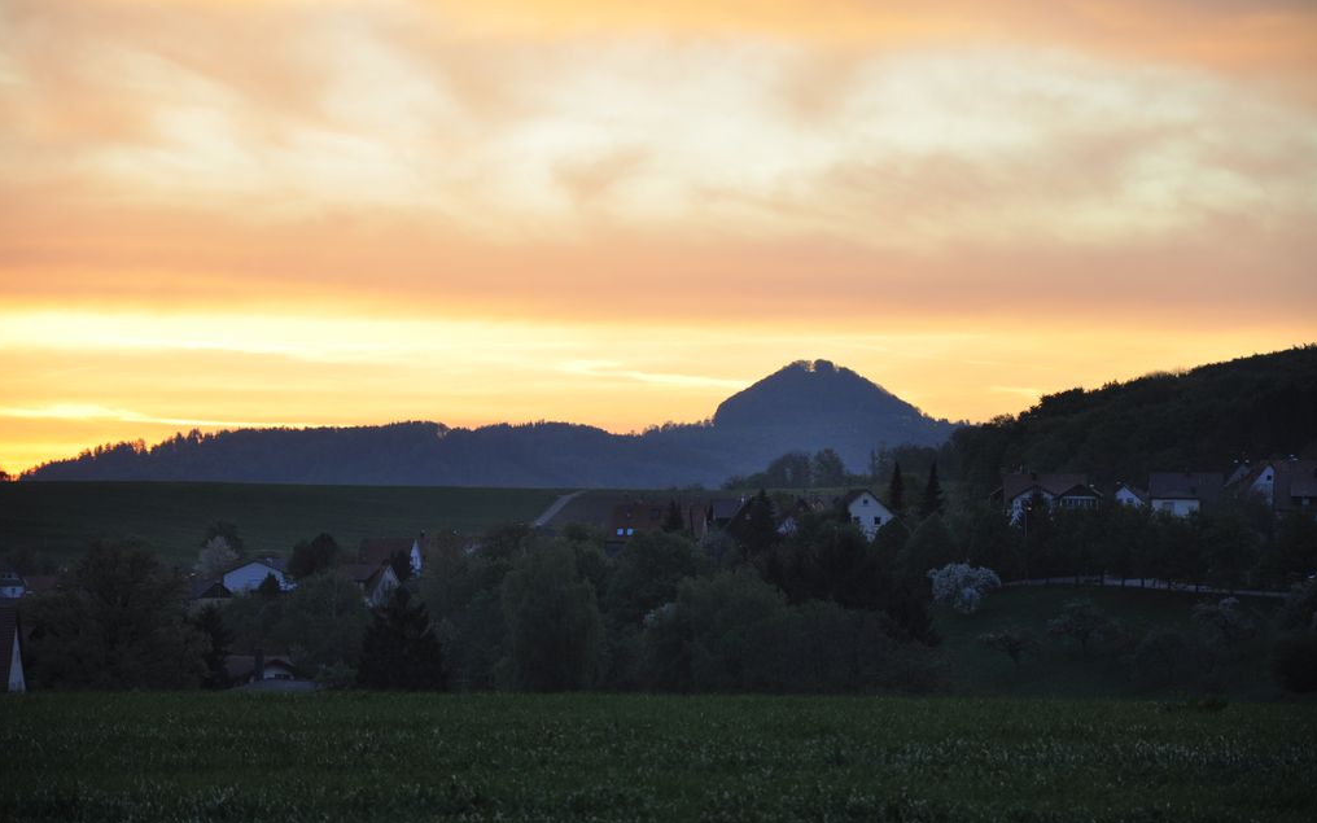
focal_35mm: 162
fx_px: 5797
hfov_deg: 13.0
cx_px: 658
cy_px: 438
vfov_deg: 8.1
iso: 560
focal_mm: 105
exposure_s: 1/60
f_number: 5.6
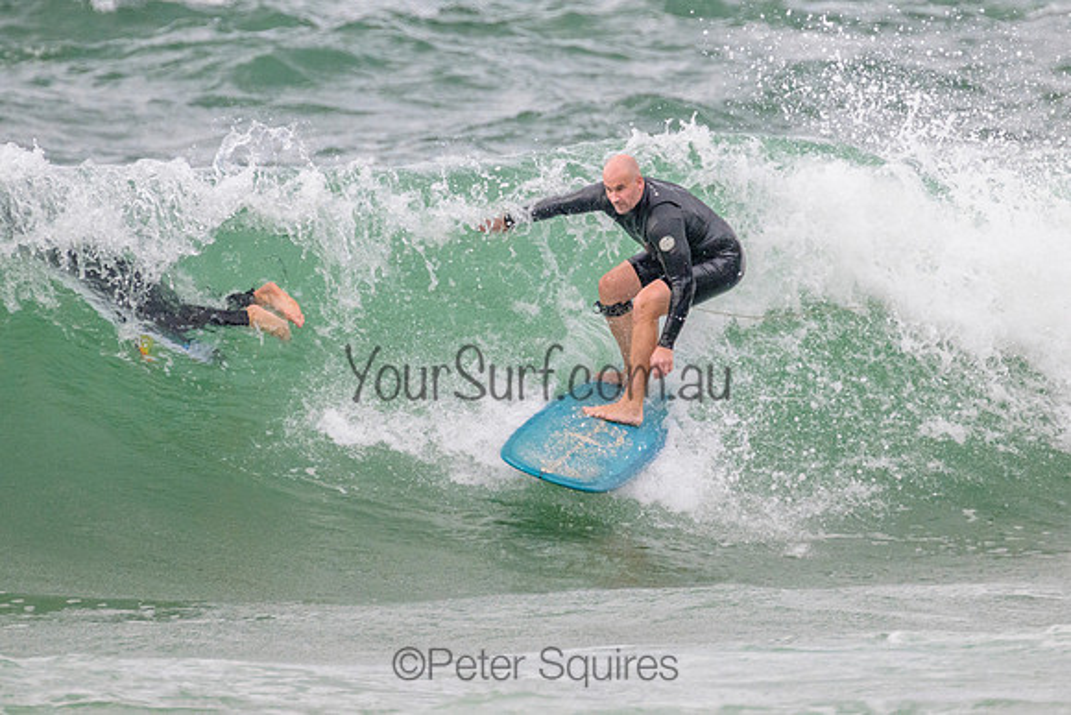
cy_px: 262
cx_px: 574
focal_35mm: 1014
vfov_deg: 1.4
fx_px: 30158
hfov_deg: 2.0
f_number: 11
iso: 2500
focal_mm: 800
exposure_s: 1/2000
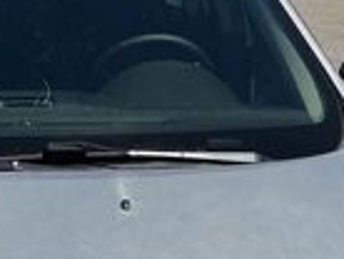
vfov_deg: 18.2
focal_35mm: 81
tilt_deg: -21.8
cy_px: 177
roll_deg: -2.8
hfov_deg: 23.7
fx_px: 806
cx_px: 62
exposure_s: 1/3322
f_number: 1.8
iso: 25
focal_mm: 3
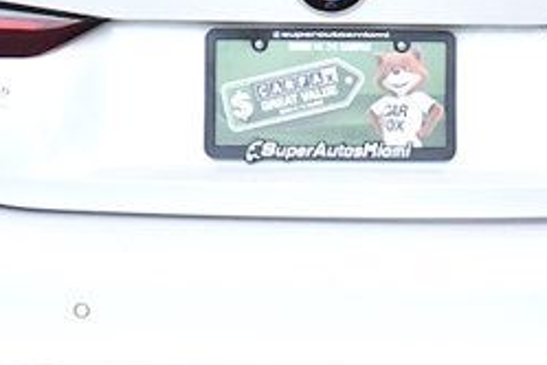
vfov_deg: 7.3
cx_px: 310
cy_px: -104
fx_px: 2811
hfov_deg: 11.1
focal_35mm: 185
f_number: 4.5
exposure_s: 1/2000
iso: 2500
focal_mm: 30
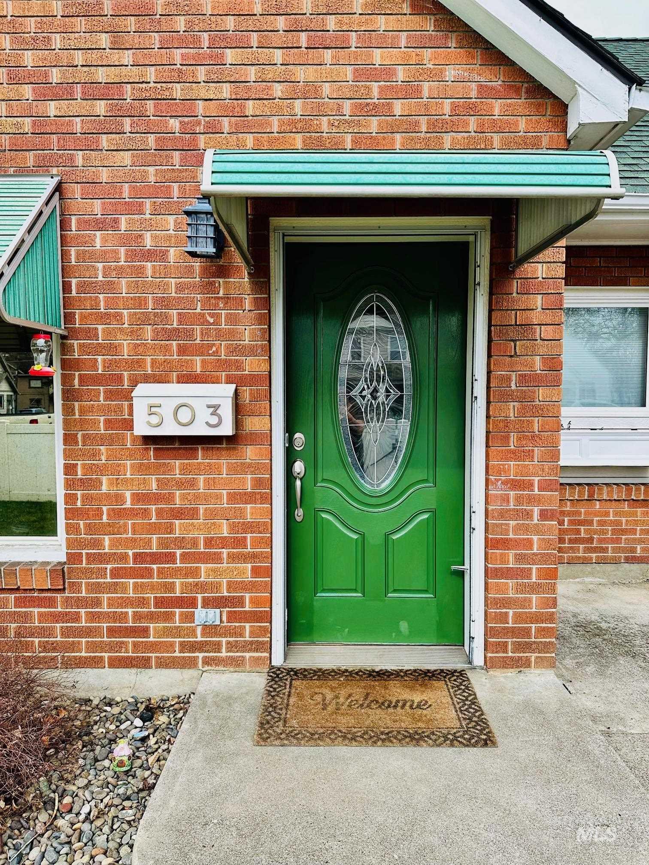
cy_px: 432
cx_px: 324
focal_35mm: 24
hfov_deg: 56.8
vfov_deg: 71.6
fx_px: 600
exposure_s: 1/816
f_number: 1.78
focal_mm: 6.86
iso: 80
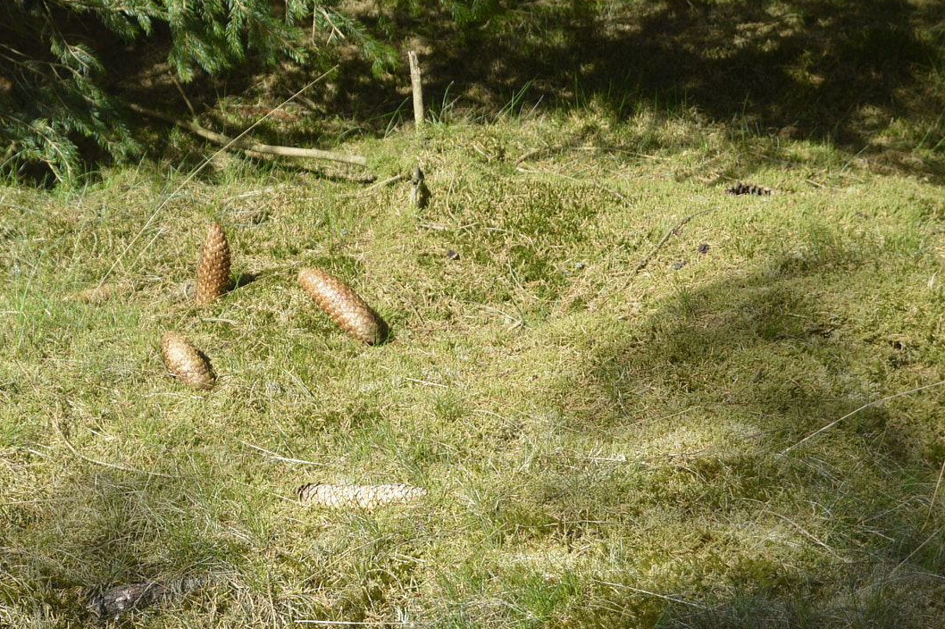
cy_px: 278
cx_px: 248
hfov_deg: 16.4
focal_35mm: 125
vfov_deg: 11.0
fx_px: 3273
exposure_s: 1/200
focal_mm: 55
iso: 100
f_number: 7.1
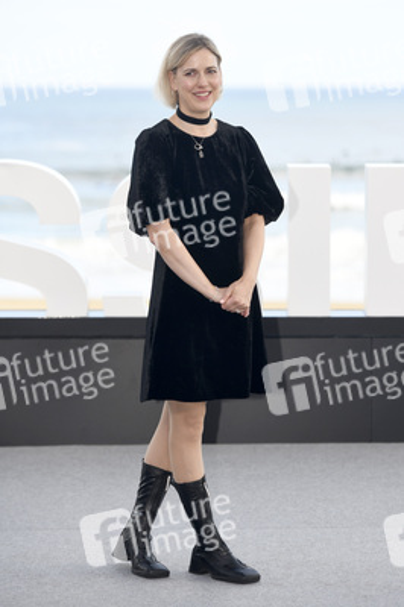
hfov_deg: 11.2
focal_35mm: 122
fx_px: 2057
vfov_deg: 16.8
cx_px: 202
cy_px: 304
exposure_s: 1/800
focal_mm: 122
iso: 320
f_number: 4
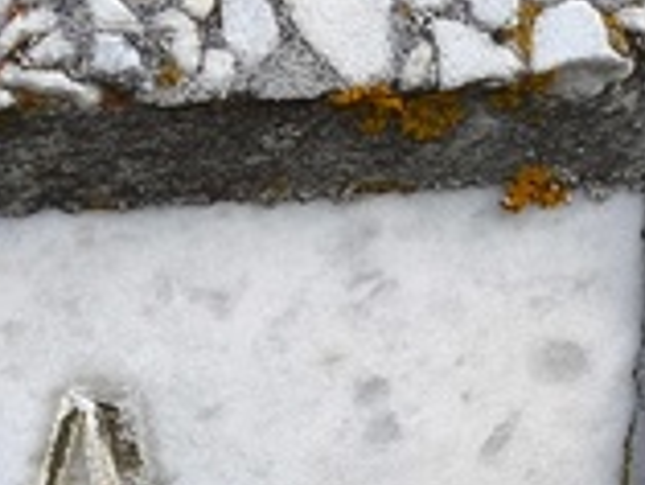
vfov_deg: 10.8
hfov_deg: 14.1
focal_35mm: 127
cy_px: 921
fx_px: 2368
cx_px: -438
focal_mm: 4.71
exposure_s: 1/121
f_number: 1.7
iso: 50
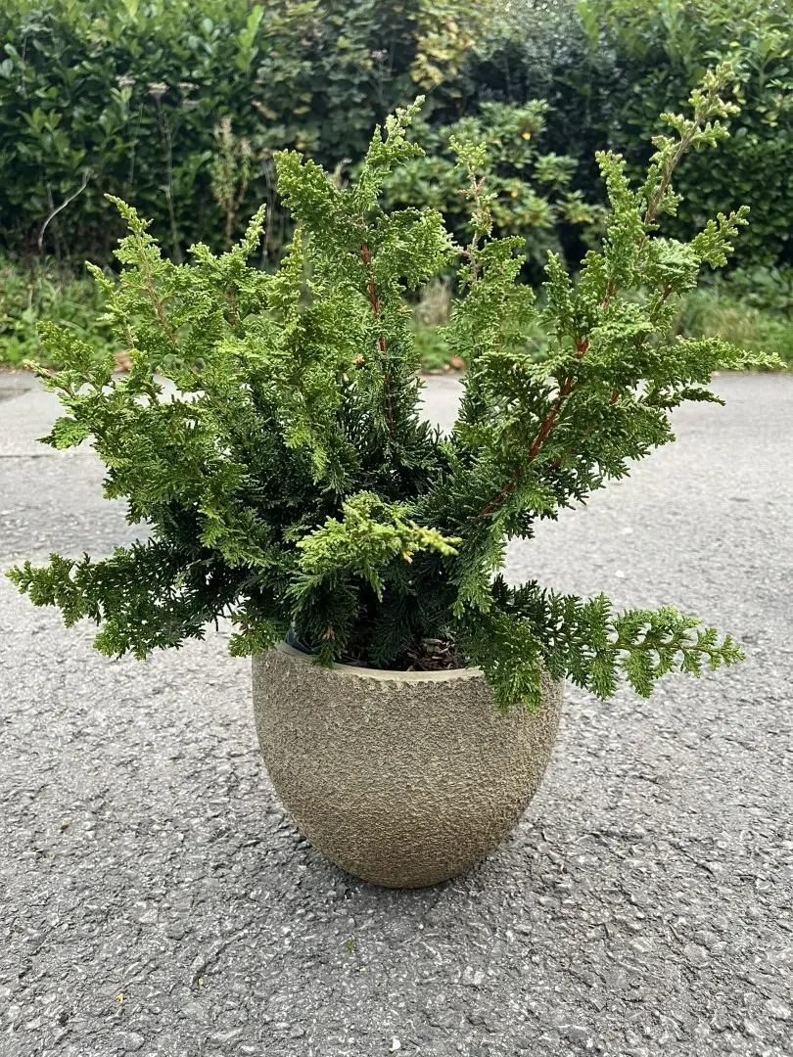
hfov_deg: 53.1
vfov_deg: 67.3
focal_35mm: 26
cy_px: 528
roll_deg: -1.4
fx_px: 794
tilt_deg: -16.9
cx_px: 396
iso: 125
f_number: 1.6
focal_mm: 5.1
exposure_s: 1/60
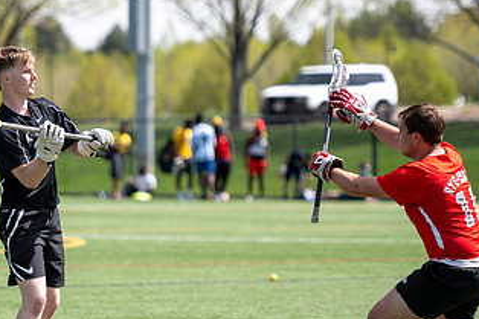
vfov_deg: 4.4
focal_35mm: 313
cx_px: 101
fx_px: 4162
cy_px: 171
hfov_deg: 6.6
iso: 125
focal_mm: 150
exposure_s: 1/2000
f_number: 2.8
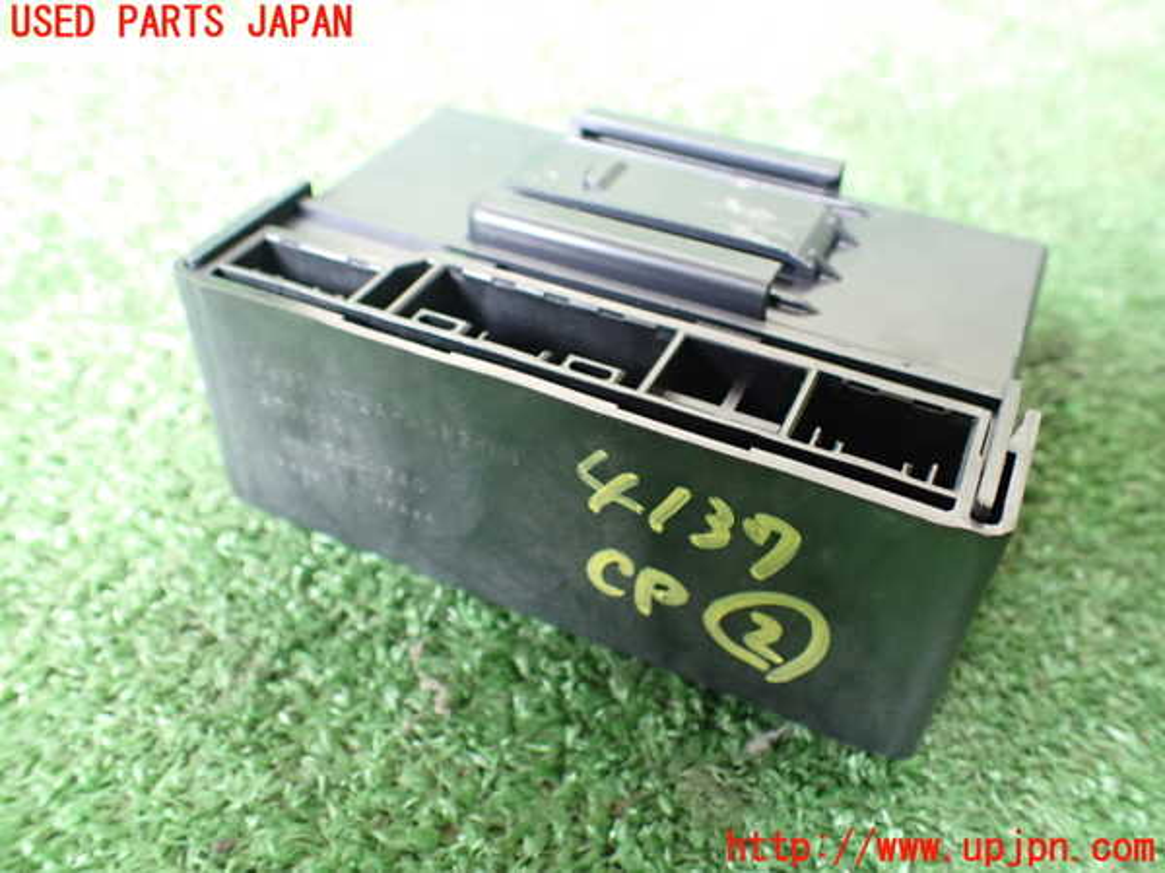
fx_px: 1010
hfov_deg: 60.0
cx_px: 582
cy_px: 436
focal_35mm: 30
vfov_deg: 46.8
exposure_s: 1/60
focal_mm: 5.4
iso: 800
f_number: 2.3
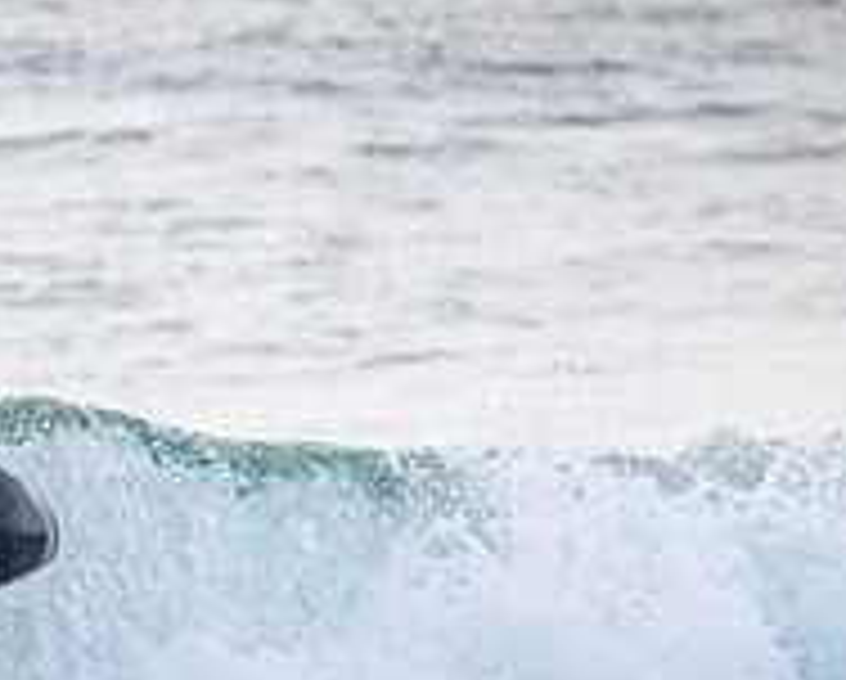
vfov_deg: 0.6
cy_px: 653
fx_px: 66305
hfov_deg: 0.7
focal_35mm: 2644
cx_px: -366
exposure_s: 1/2000
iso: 2200
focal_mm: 800
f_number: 11
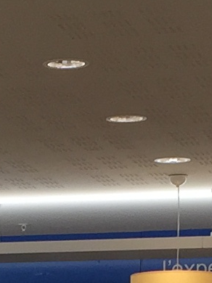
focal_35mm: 243
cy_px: 620
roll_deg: +0.1
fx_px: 1986
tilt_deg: -3.5
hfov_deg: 6.0
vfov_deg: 7.7
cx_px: -91
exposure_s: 1/100
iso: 40
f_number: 2.2
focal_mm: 4.15
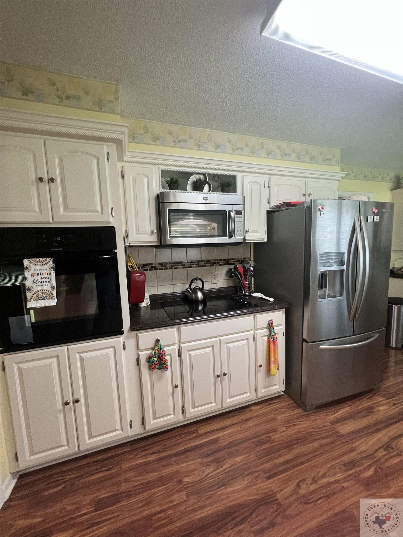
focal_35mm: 13
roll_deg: +1.3
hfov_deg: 89.9
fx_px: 202
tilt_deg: -6.1
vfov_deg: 106.2
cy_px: 268
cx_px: 202
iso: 200
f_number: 1.8
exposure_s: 1/60
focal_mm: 1.57
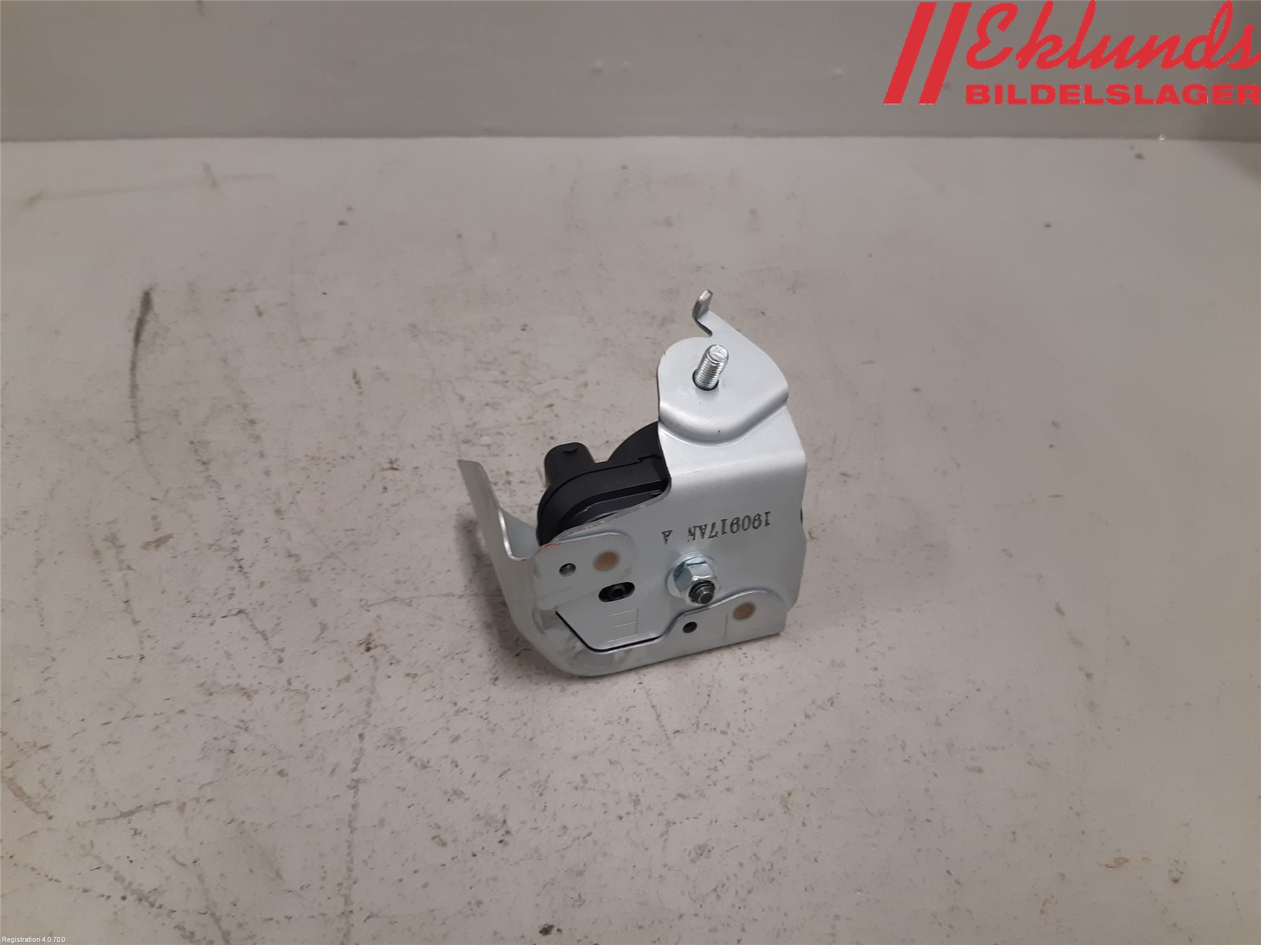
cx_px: 630
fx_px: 947
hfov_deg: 67.3
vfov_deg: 53.1
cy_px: 472
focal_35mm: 26
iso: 100
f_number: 1.7
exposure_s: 1/50
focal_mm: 3.93
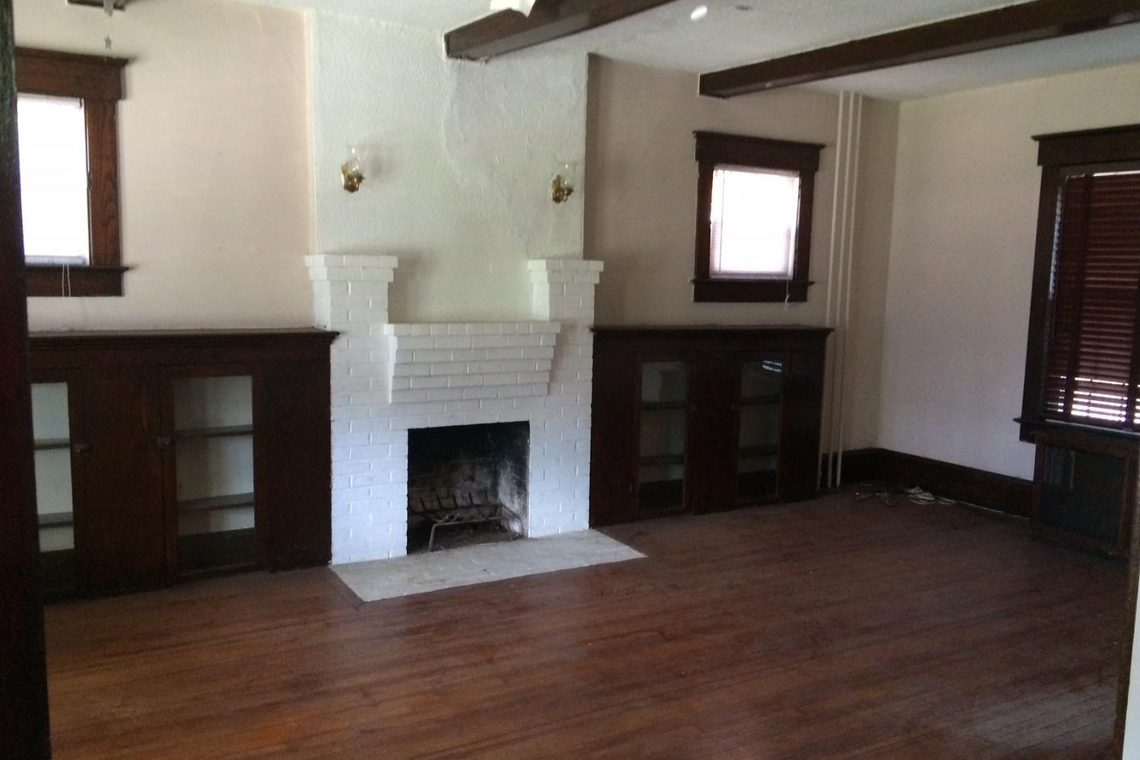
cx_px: 578
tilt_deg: -8.2
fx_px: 982
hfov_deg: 60.3
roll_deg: -2.1
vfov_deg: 42.3
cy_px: 389
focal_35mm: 31
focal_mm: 4.15
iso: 250
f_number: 2.2
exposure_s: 1/30
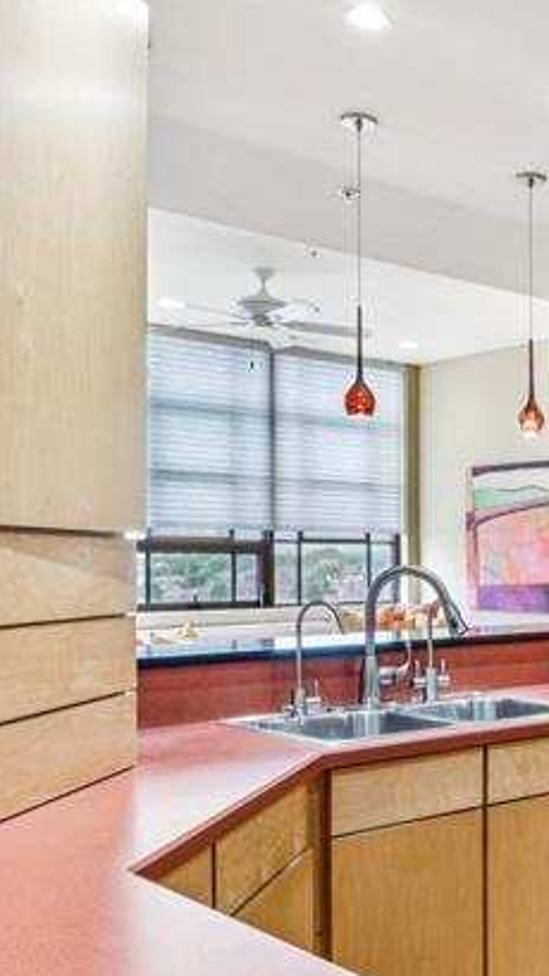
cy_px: 575
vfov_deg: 47.6
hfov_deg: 24.6
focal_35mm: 43
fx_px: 1101
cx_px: 704
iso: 200
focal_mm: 16.2
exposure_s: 1/1.67
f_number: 13
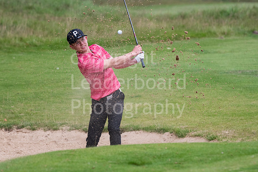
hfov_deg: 4.4
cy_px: 86
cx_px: 129
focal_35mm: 465
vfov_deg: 3.0
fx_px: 3333
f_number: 5.6
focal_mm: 310
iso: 1250
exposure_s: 1/1600
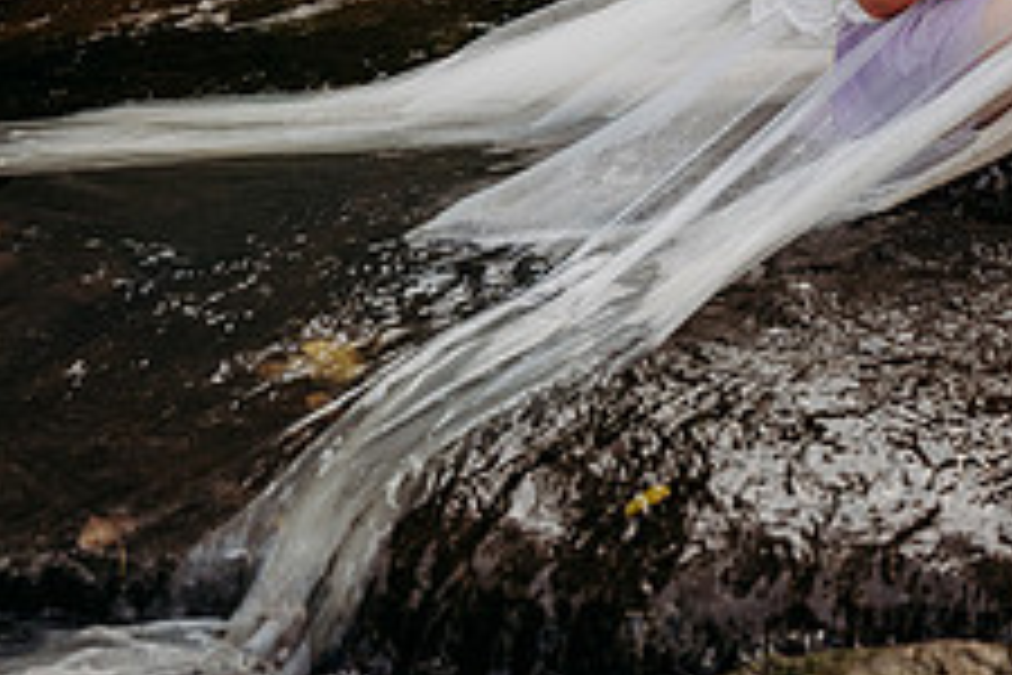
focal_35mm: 71
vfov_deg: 18.2
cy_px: -133
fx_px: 1996
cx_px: 868
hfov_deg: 27.6
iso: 500
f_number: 2.8
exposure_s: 1/1000
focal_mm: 27.5
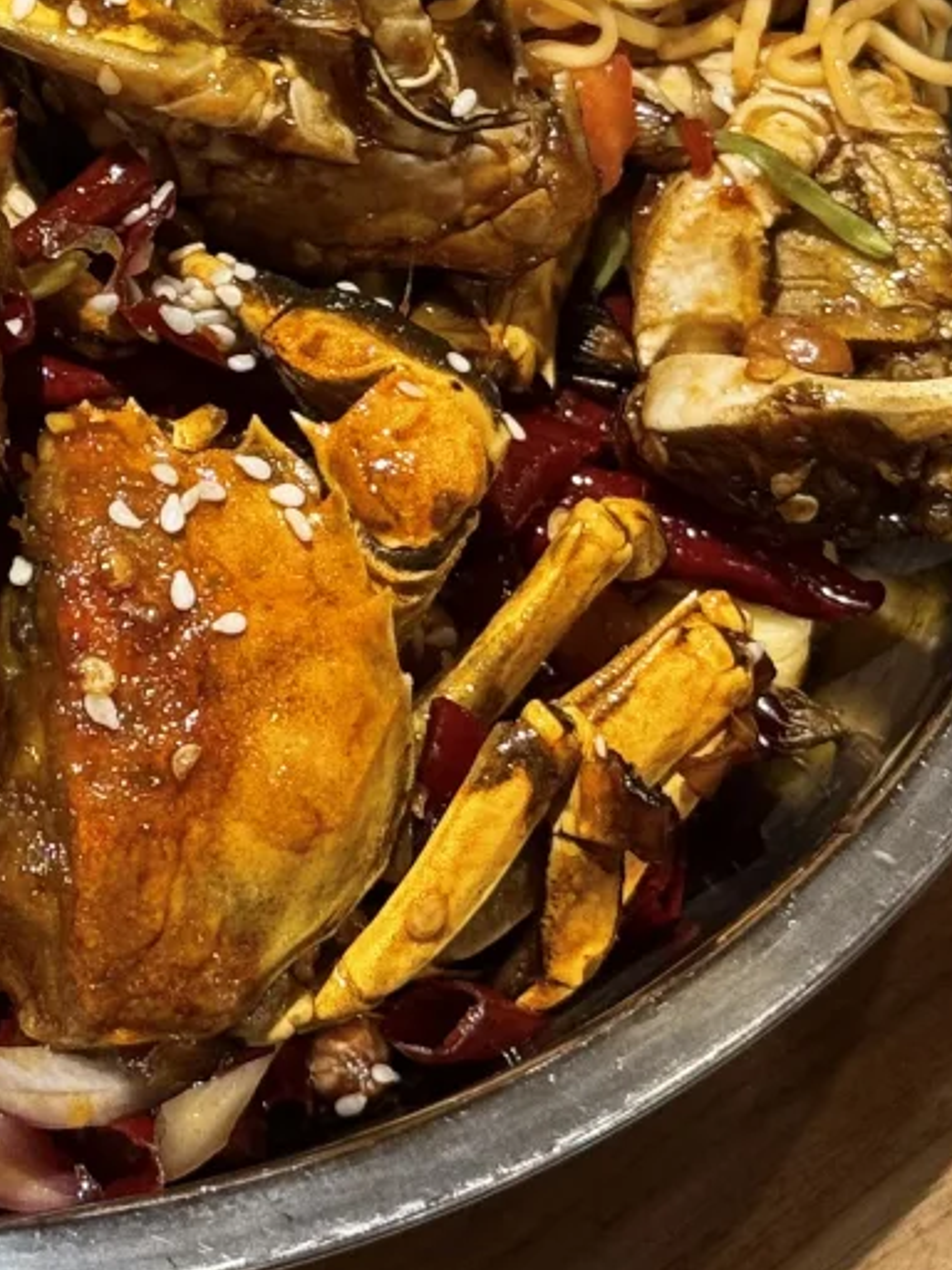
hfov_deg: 10.7
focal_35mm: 135
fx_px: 4950
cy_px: -171
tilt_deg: -49.7
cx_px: -270
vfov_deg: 14.2
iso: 125
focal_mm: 6.76
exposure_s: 1/100
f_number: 1.78
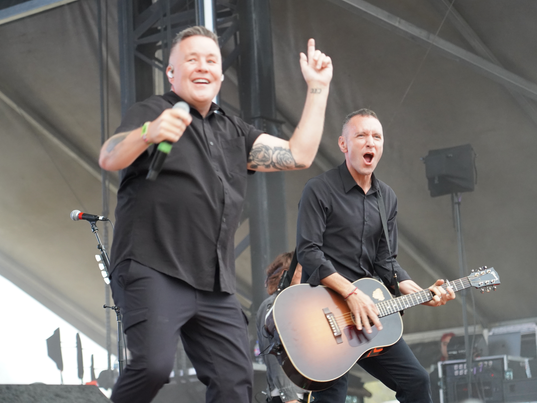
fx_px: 1769
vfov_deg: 13.0
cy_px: 202
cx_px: 236
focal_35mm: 114
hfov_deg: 17.3
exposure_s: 1/160
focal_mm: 105
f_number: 4
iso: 5000
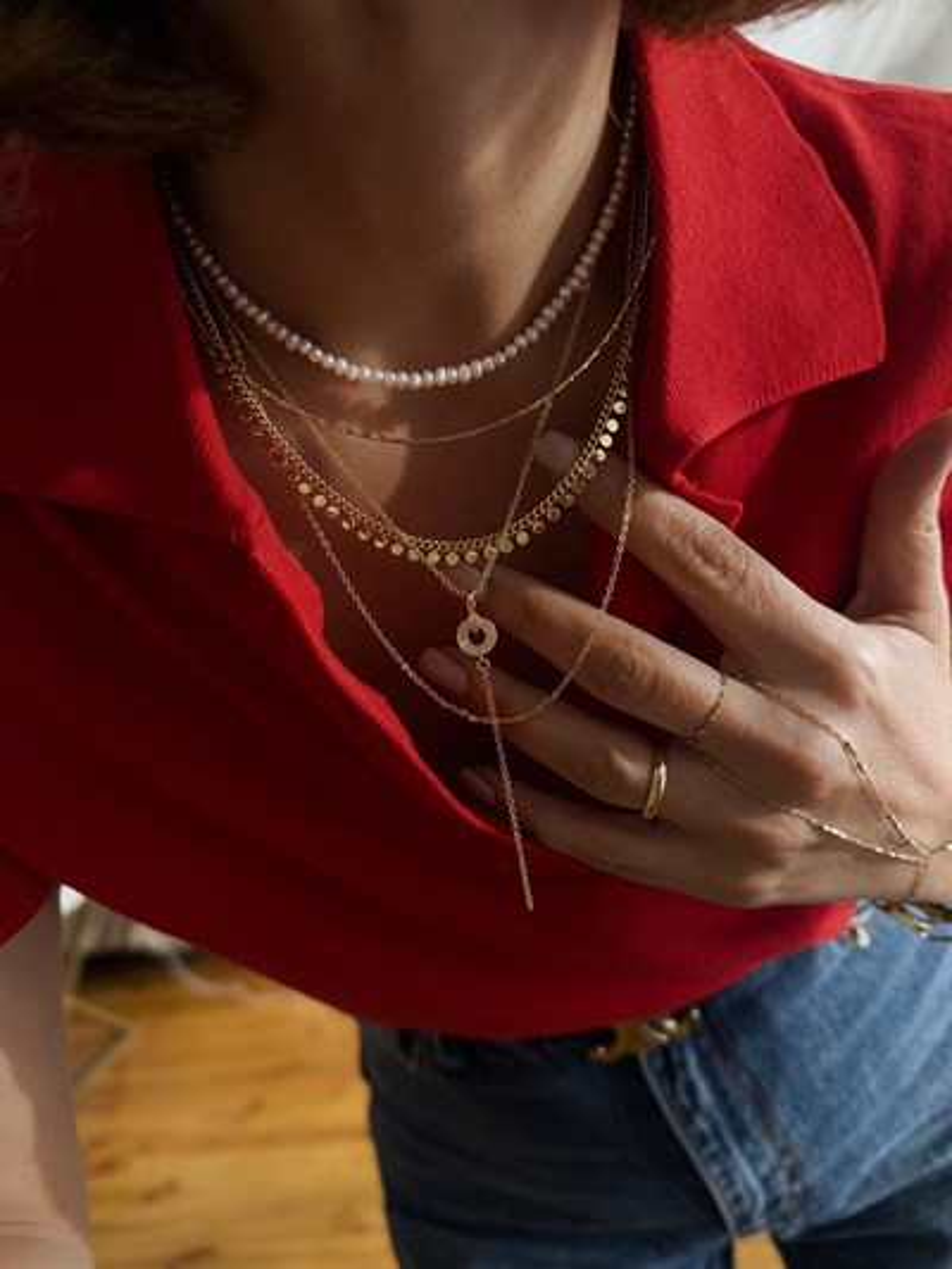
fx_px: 880
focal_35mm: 24
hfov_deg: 56.8
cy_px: 634
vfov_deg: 71.6
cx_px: 476
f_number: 1.8
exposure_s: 1/115
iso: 200
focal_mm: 6.76
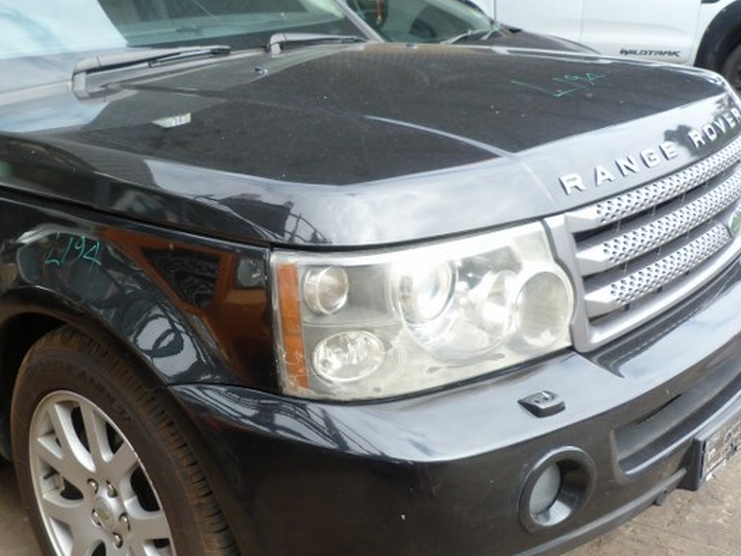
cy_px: 269
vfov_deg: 37.7
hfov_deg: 48.0
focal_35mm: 38
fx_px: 814
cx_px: 237
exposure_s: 1/100
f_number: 3.6
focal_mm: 4.5
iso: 80
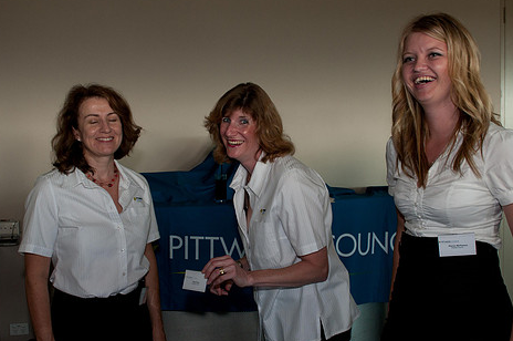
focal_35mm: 45
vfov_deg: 29.8
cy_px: 188
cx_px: 251
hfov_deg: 43.7
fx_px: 640
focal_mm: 24
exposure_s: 1/60
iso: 400
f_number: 5.6
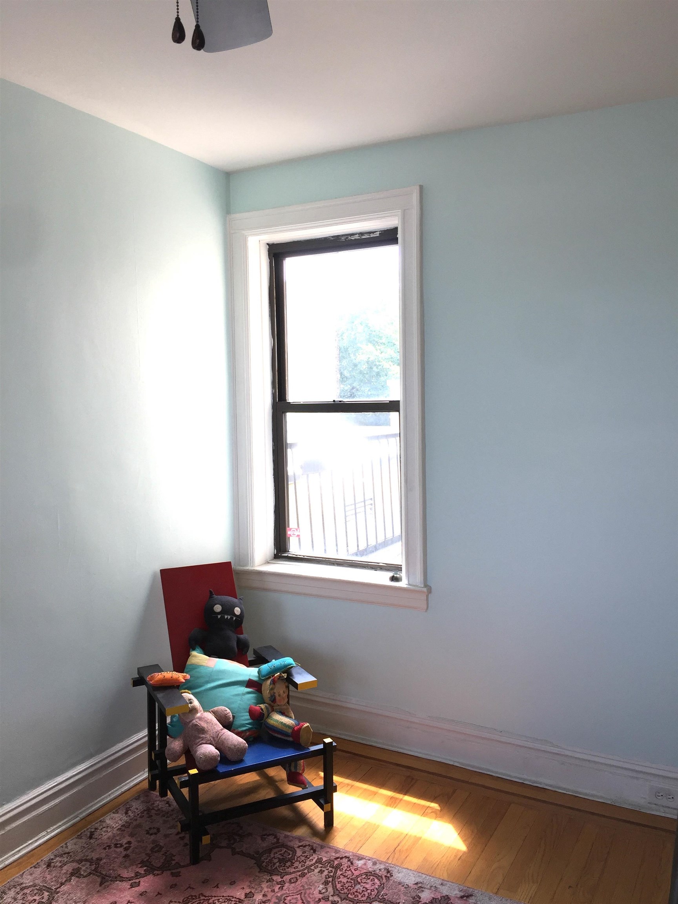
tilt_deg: -1.5
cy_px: 452
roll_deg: +1.3
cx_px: 339
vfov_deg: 61.7
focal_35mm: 29
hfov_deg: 48.2
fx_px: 757
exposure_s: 1/120
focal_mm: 4.15
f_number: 2.2
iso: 32
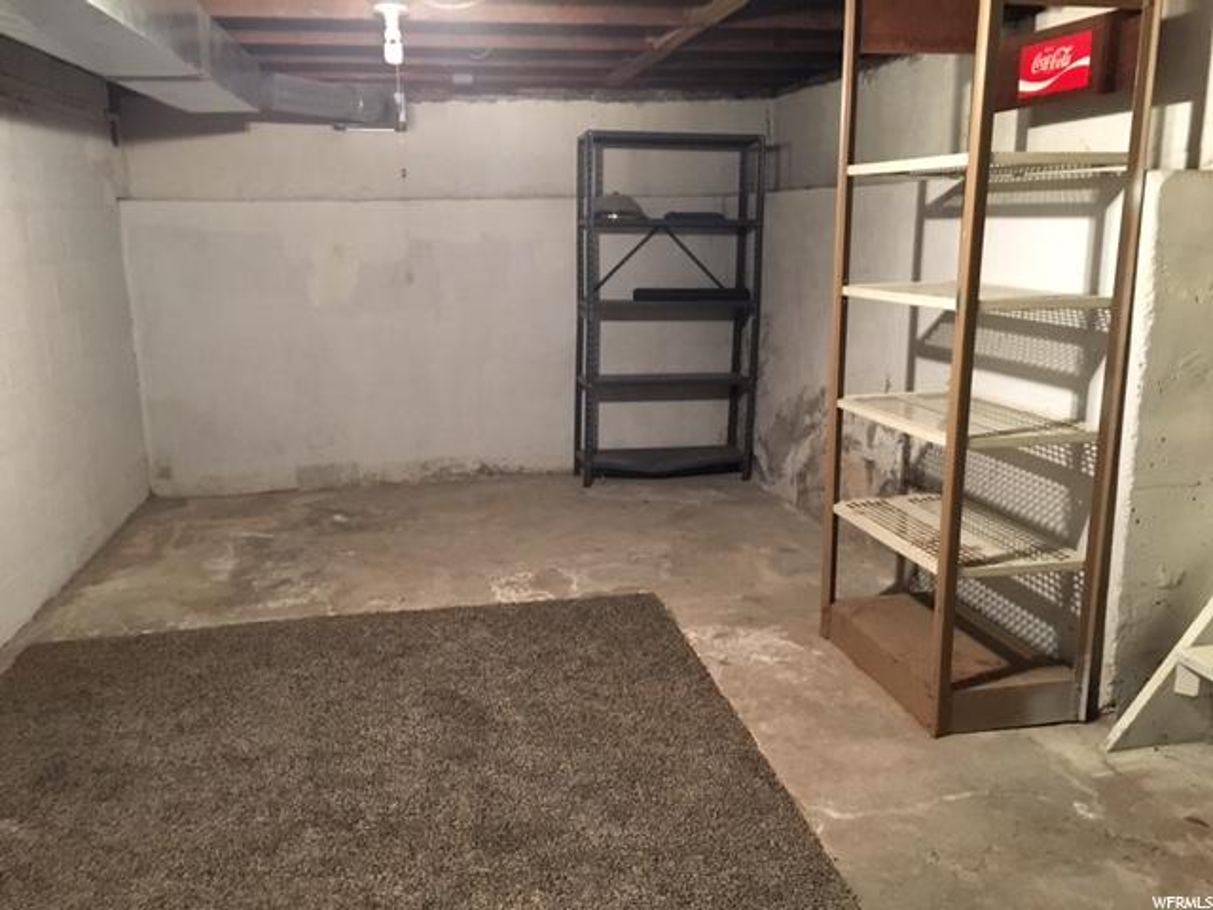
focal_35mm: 29
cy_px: 455
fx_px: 1016
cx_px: 606
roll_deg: +0.6
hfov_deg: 61.7
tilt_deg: -14.2
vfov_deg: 48.2
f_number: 2.2
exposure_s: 1/15
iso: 320
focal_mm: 4.15
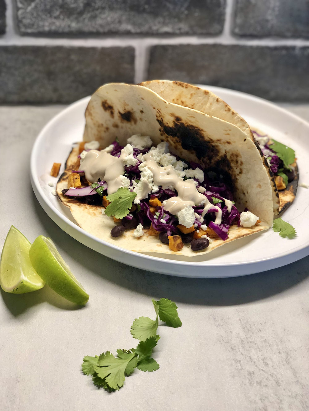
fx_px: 619
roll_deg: -5.0
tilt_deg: -36.7
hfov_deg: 28.0
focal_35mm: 52
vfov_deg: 36.8
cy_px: 206
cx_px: 154
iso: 64
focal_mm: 6
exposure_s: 1/60
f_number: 2.4
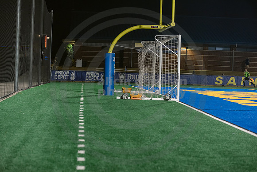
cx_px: 128
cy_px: 86
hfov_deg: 18.6
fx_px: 785
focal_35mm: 110
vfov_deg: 12.5
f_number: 3.5
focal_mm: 110
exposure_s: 1/320
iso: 2500
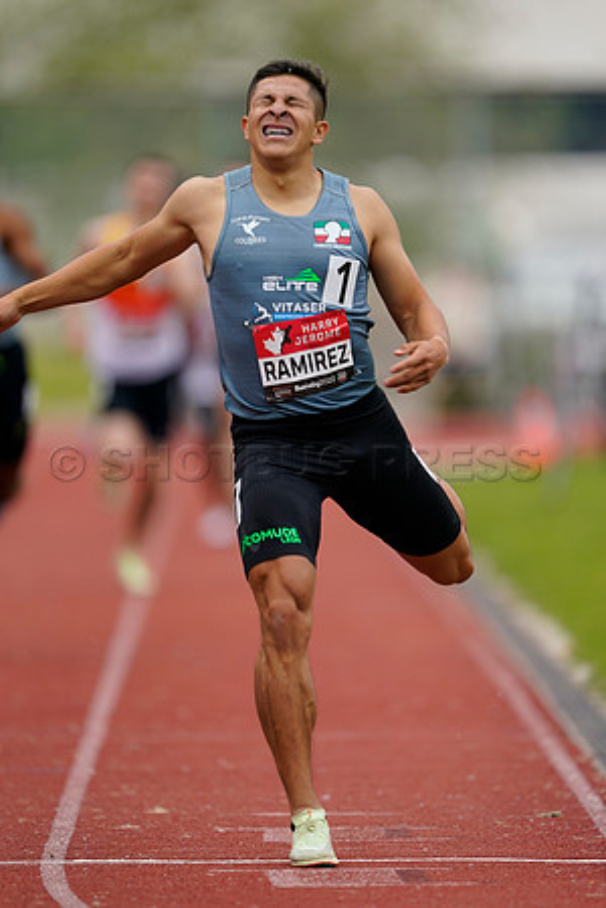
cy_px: 454
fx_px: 15149
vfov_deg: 3.4
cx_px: 303
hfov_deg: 2.3
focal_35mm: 600
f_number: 4
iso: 320
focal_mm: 600
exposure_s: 1/640
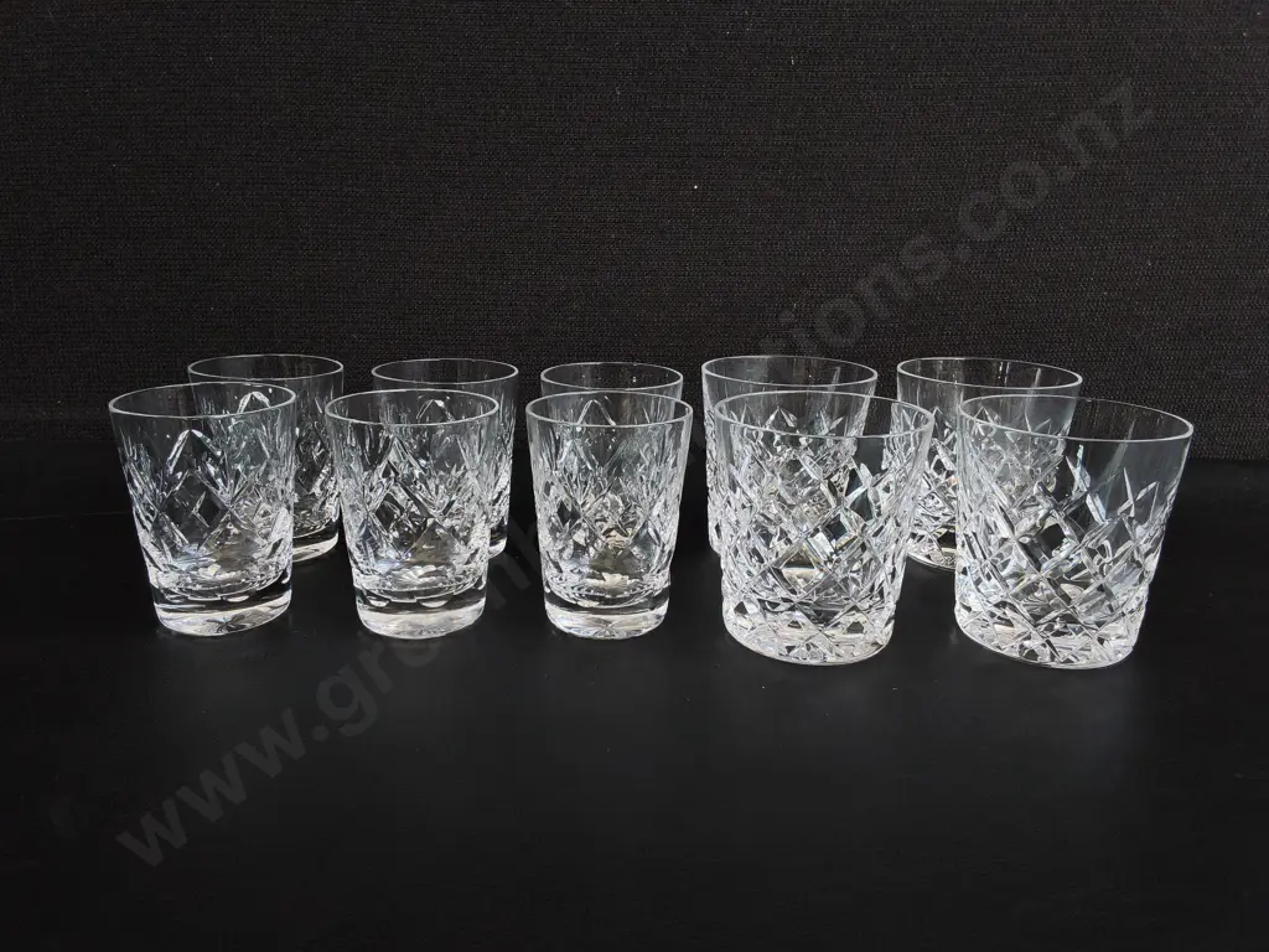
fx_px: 990
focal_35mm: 27
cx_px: 634
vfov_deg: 51.4
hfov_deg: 65.3
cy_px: 476
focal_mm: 2.87
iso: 80
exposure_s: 1/120
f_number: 2
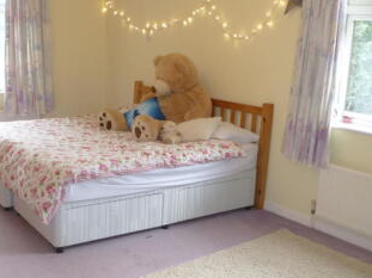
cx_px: 141
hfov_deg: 41.8
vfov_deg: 32.1
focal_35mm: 45
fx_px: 483
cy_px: 126
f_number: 3.3
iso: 100
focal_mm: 4.3
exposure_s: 1/13
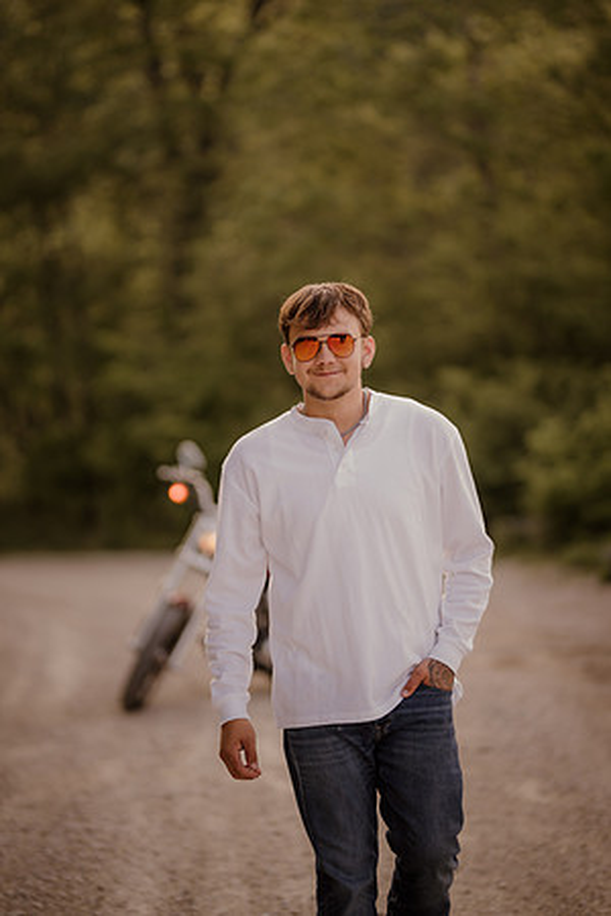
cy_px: 458
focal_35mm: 85
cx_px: 306
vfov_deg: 23.9
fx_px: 2164
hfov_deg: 16.1
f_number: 1.4
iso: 100
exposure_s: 1/400
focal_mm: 85
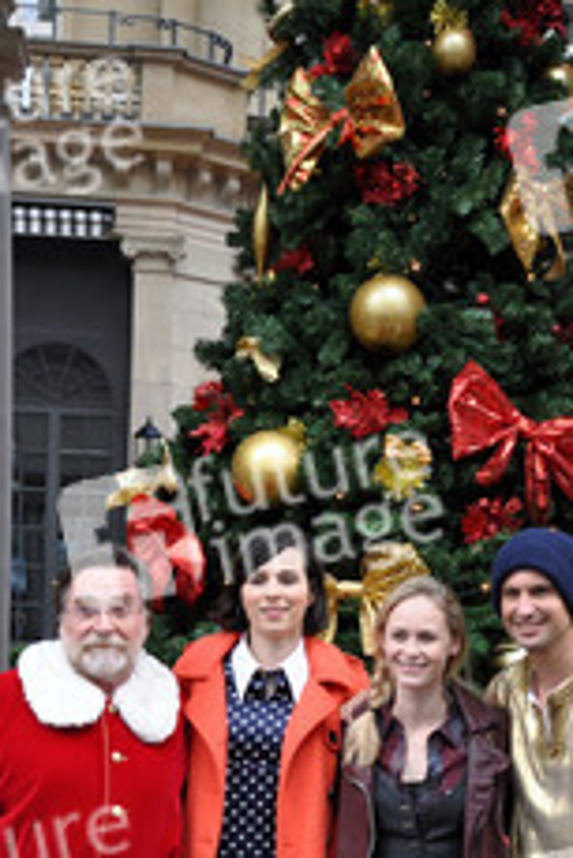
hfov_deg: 16.3
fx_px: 2002
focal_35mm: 84
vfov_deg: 23.7
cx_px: 361
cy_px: 708
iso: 400
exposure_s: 1/125
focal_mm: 32
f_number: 5.6
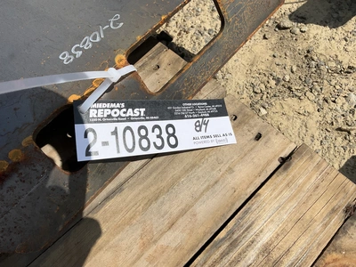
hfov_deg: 61.7
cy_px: 134
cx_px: 178
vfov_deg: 48.2
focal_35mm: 29
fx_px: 298
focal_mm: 3
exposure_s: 1/3788
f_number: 1.8
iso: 25
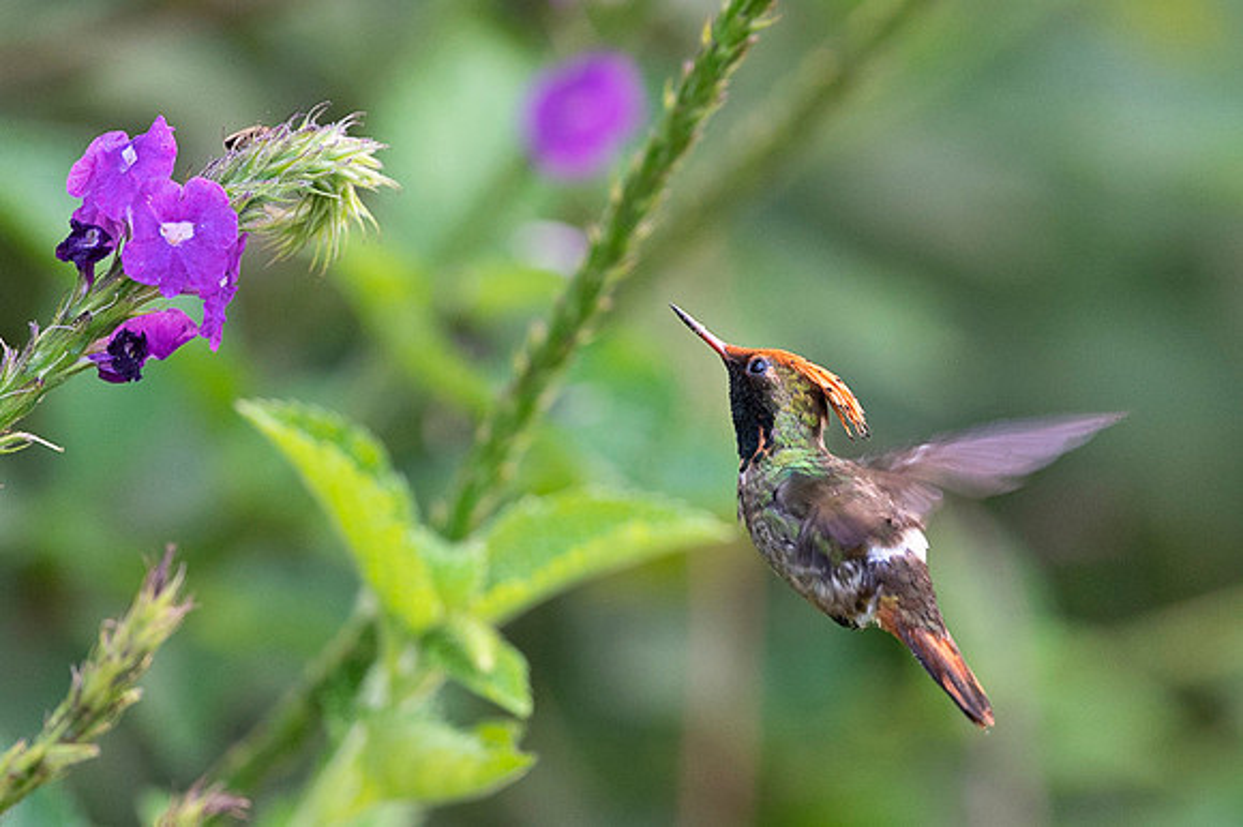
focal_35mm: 846
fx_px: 29210
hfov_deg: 2.4
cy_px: 484
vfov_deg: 1.6
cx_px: 796
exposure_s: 1/400
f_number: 4
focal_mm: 500
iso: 2500
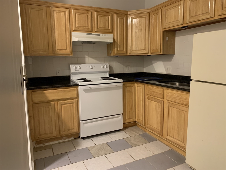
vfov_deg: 53.1
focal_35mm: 26
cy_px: 85
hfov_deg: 67.3
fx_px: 170
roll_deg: +1.4
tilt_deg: -8.9
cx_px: 113
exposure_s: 1/40
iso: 320
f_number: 1.8
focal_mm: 4.25
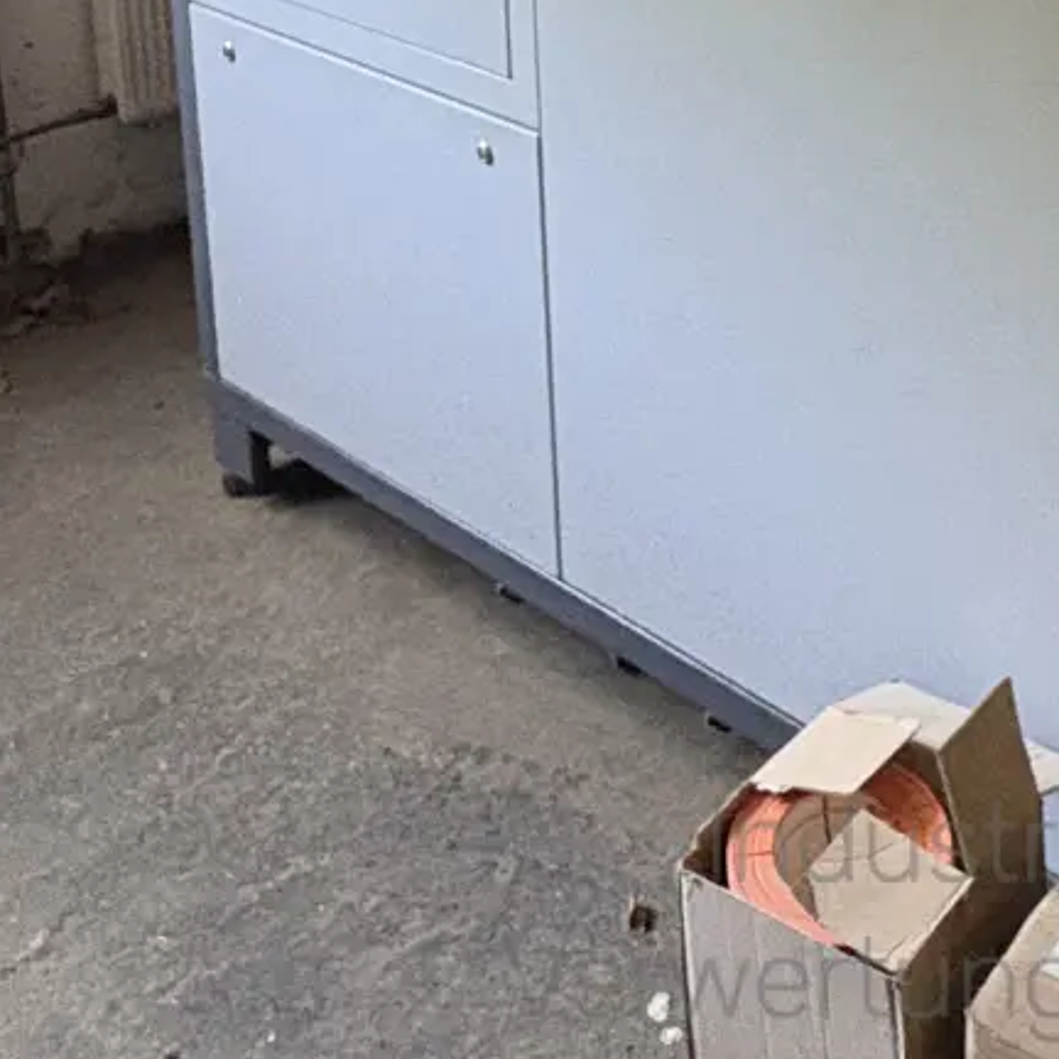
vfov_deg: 27.0
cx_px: 853
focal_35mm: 55
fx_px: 1904
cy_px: -255
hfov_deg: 30.3
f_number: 2.2
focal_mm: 2.22
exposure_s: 1/60
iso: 500
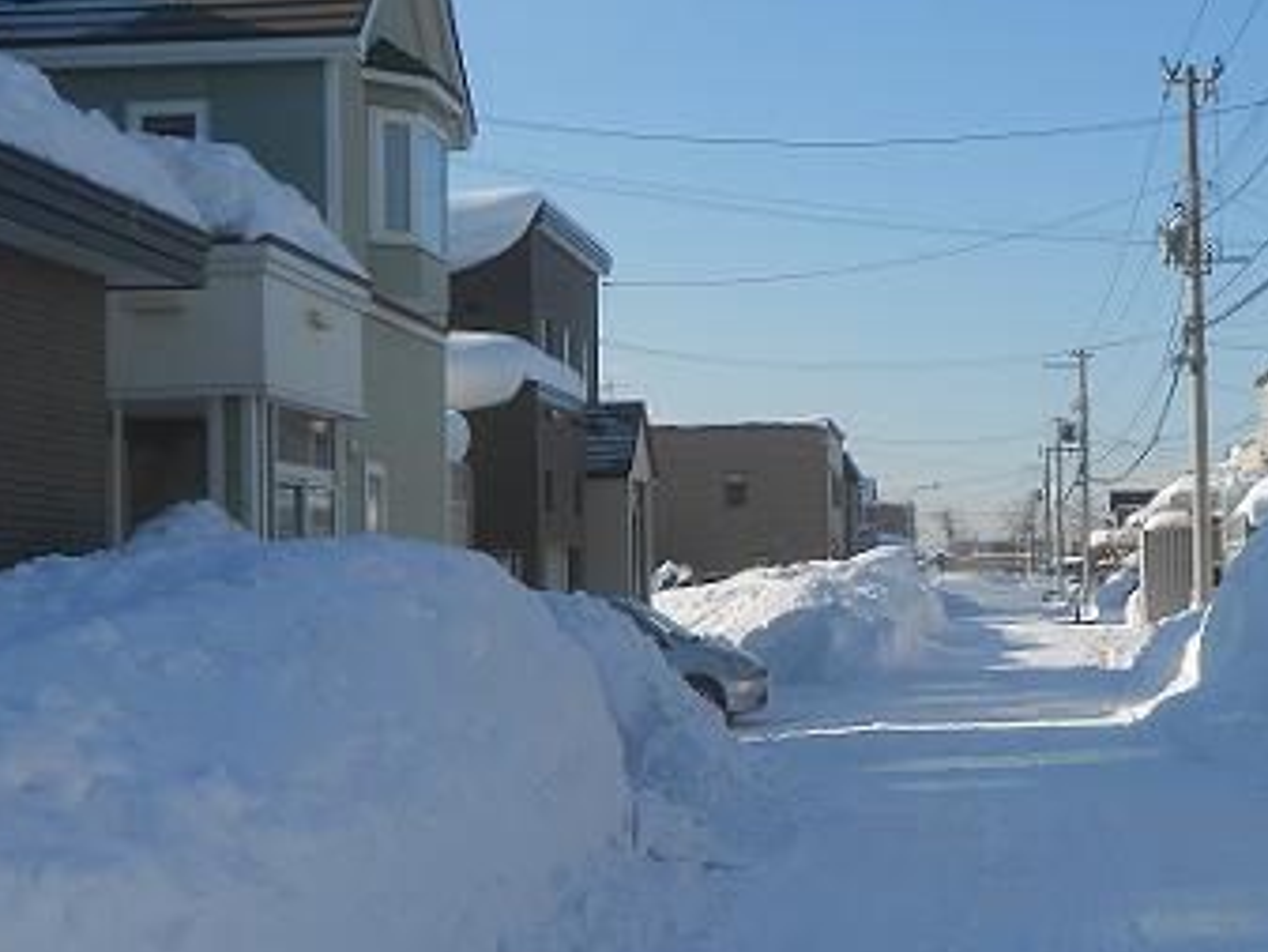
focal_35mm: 62
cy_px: 555
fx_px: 2272
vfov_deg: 23.6
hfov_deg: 30.9
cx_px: 869
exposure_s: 1/1000
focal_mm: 7.7
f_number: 4.2
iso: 80
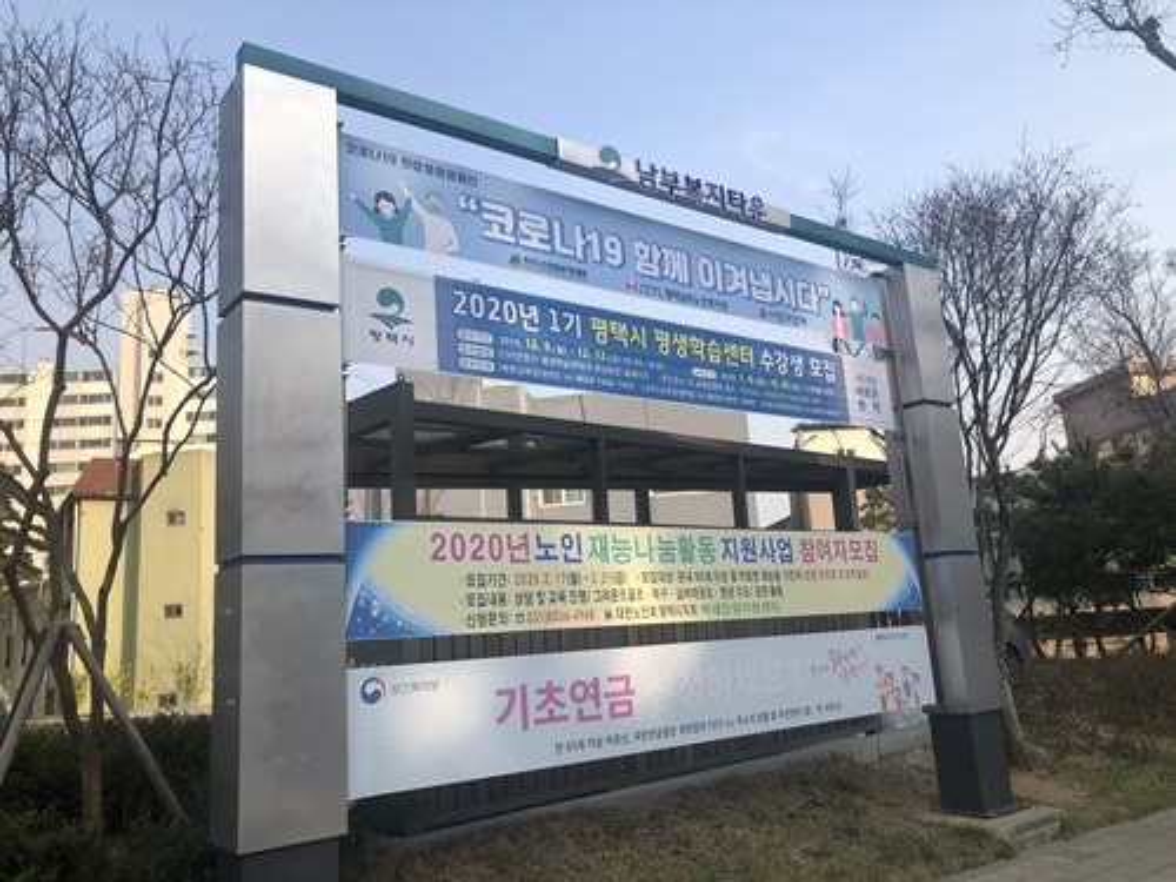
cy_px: 441
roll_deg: +5.0
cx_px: 588
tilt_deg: +9.0
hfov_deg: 63.4
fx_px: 951
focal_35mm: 28
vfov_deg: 49.7
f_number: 1.8
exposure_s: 1/1200
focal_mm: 4
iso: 20
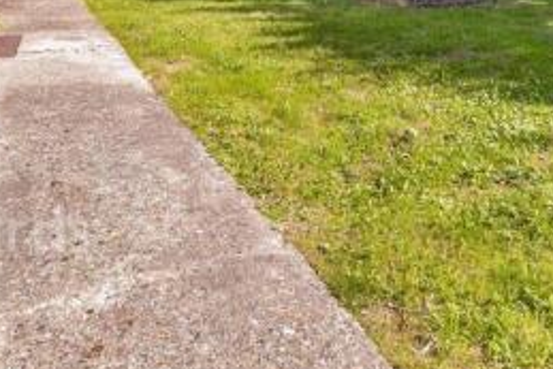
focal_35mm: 38
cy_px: -89
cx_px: 309
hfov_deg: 50.6
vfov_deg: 29.5
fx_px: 584
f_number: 8
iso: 160
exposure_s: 1/200
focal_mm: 10
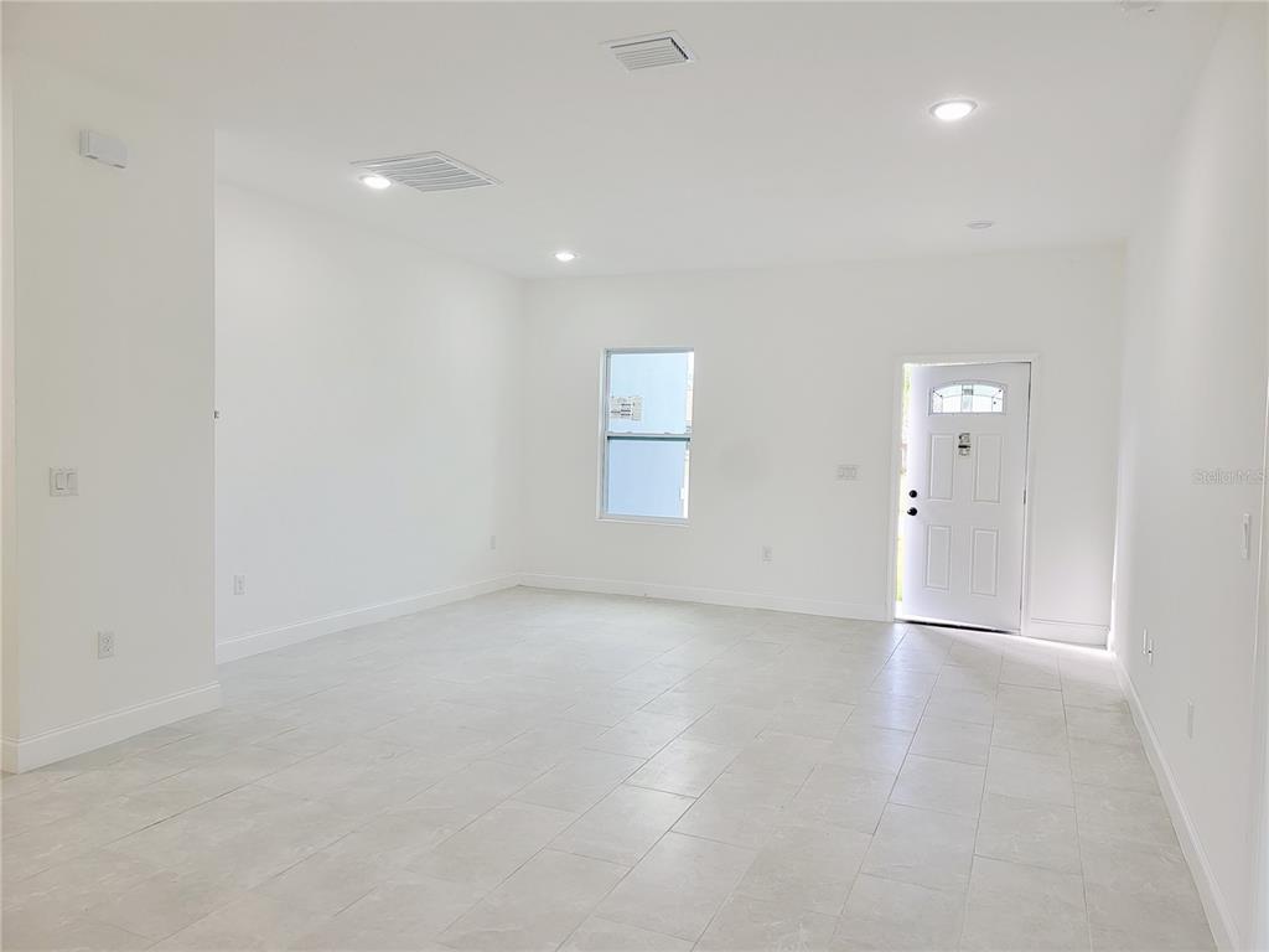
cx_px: 634
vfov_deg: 56.8
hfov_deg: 71.6
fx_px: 880
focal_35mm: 24
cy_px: 476
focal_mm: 5
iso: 100
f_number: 1.8
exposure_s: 1/120
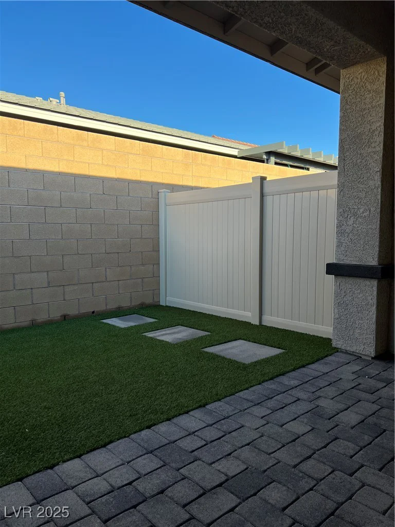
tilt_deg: -3.4
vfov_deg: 67.3
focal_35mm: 26
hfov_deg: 53.1
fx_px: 396
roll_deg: -0.6
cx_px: 198
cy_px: 264
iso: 50
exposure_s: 1/1575
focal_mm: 5.7
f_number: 1.5
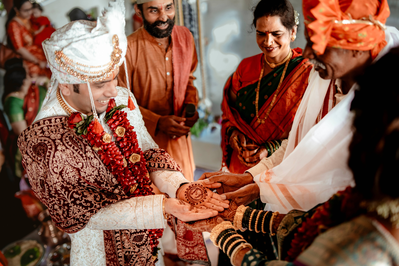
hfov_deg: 54.4
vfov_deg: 37.9
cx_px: 200
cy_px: 133
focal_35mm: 35
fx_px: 388
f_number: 1.4
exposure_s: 1/320
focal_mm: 35
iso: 500
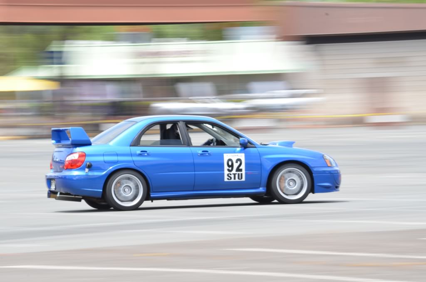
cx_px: 213
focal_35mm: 315
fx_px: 3719
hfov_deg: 6.6
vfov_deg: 4.3
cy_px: 141
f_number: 20
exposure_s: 1/30
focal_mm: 210
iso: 200
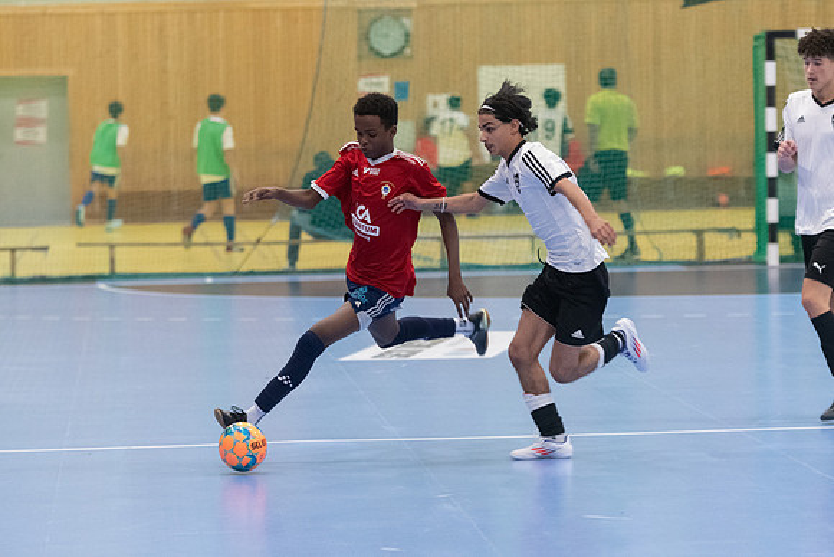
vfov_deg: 7.0
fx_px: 4529
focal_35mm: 195
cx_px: 417
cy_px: 278
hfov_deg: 10.5
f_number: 3.5
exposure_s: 1/500
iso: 8000
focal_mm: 130
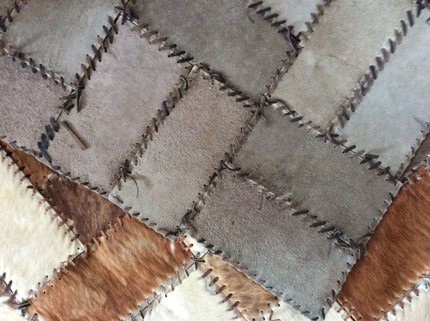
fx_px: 397
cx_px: 215
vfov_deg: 44.1
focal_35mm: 32
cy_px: 160
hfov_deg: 56.9
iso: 160
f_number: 2.4
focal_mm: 3.3
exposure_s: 1/25
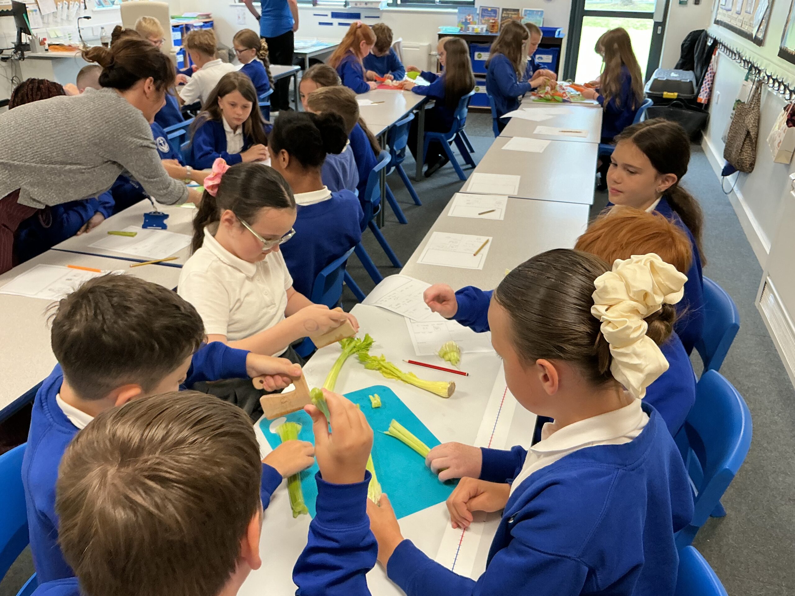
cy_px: 298
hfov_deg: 61.7
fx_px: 666
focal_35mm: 29
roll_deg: -1.0
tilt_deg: -26.7
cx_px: 398
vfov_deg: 48.2
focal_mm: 3
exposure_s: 1/60
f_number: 1.8
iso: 100
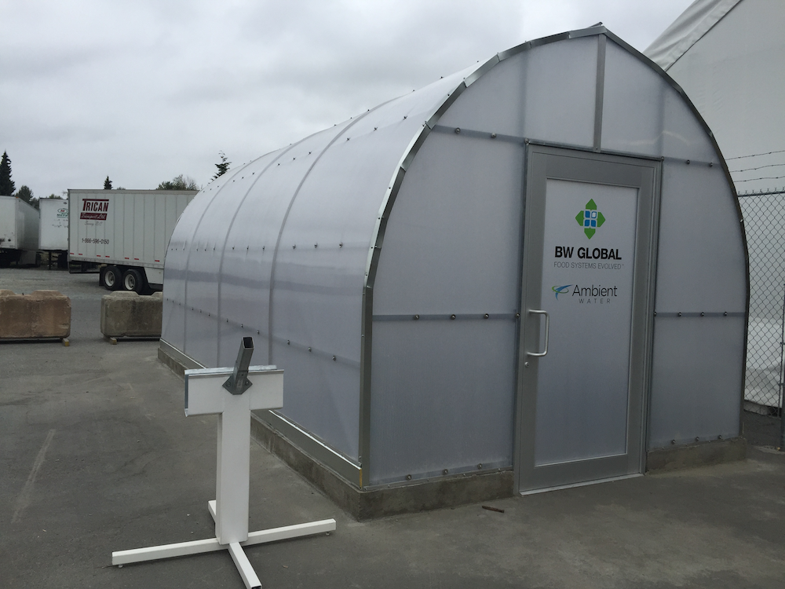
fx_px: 658
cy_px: 294
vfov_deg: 48.2
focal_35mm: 29
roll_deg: -2.6
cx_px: 392
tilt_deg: -3.4
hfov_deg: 61.7
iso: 32
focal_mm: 4.15
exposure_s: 1/1041
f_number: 2.2
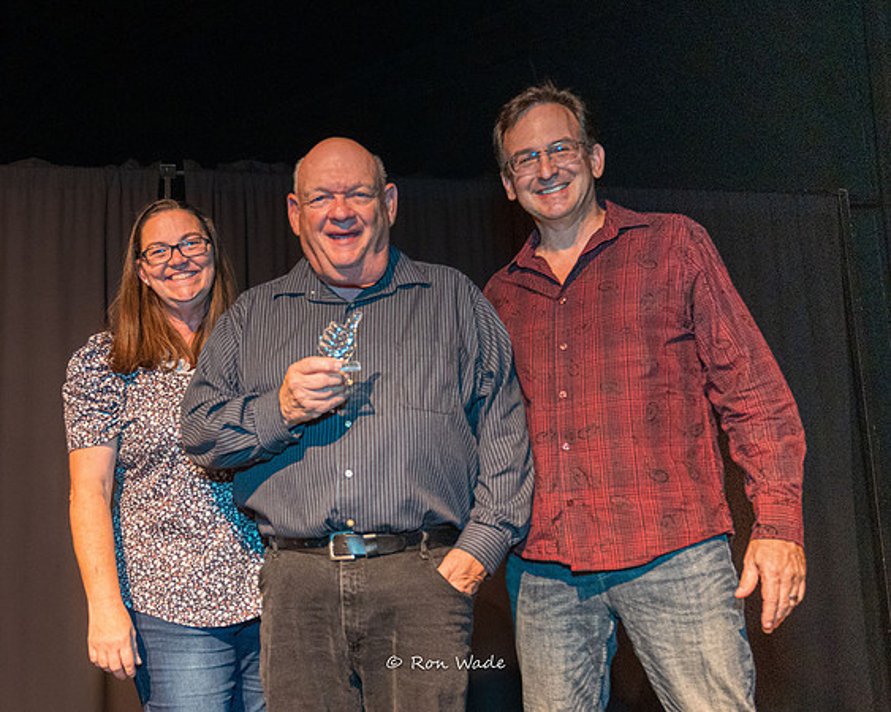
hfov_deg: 47.0
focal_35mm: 38
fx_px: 1015
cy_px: 422
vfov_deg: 38.5
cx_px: 335
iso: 6400
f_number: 2.8
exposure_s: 1/100
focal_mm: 27
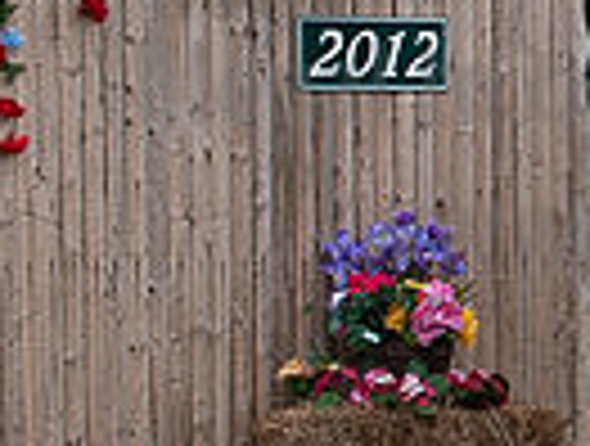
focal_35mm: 361
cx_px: 1112
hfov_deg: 5.4
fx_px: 6170
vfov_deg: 4.1
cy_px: 79
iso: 1600
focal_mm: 98
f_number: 5.6
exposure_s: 1/1000
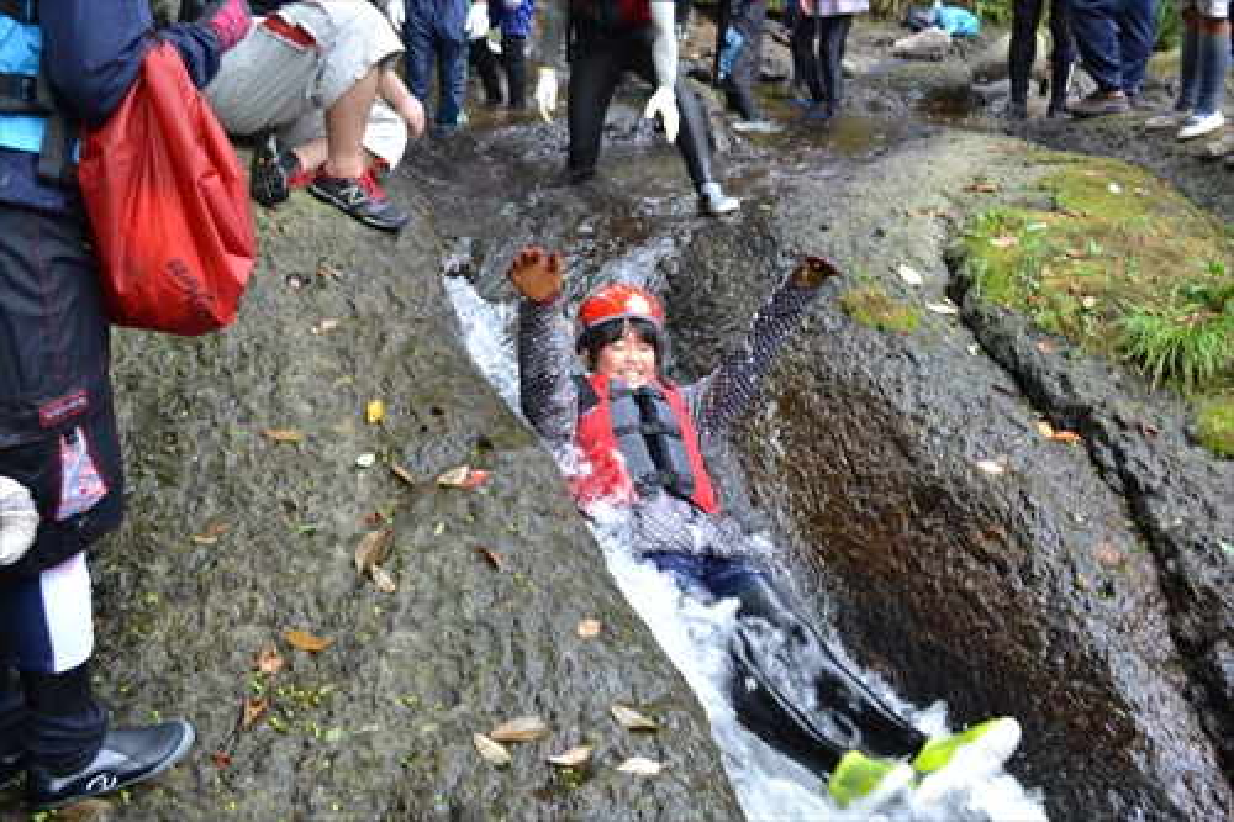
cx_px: 617
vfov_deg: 34.2
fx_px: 1336
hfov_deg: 49.6
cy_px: 411
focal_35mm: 39
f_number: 5.6
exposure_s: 1/125
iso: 400
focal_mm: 26
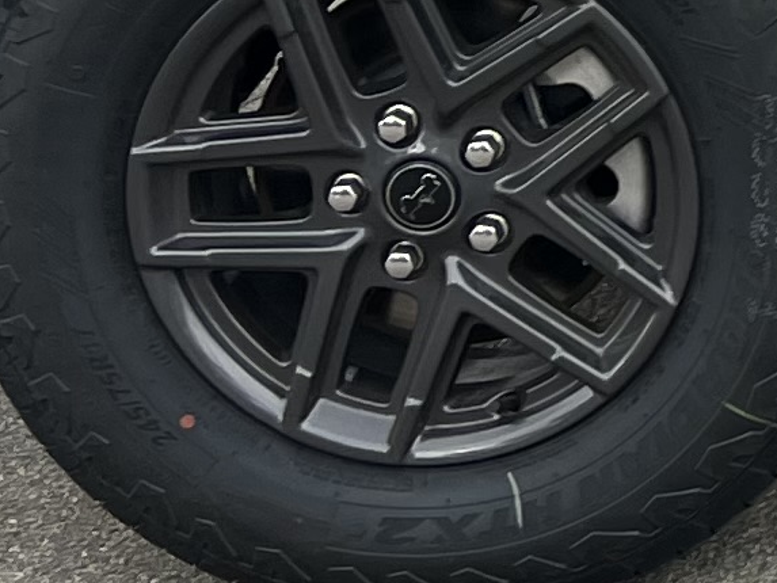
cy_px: -620
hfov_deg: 9.5
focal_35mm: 183
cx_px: 1947
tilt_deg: -5.6
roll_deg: +0.1
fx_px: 4109
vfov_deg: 7.7
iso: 40
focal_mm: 5.7
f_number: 1.5
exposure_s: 1/183
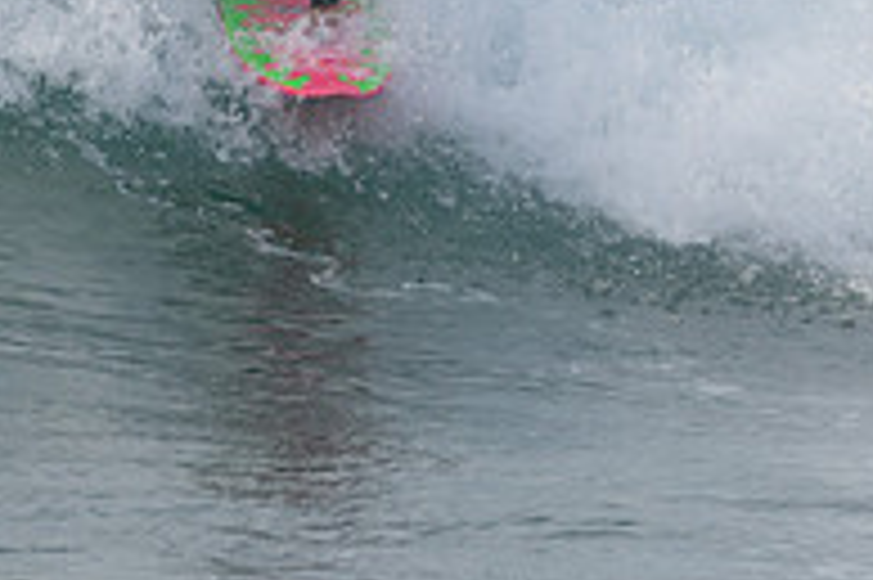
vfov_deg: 1.0
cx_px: 328
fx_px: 34793
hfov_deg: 1.4
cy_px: -124
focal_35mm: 1436
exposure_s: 1/1600
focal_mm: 320
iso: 400
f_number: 5.6
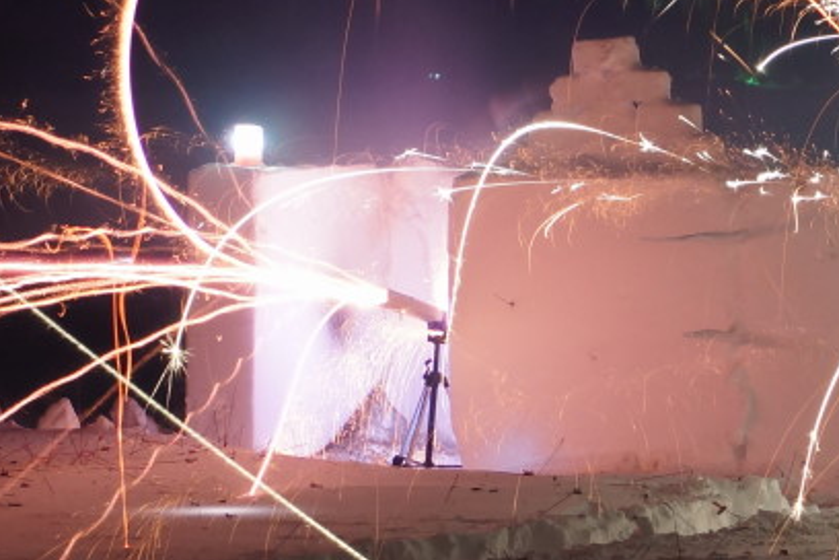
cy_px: 214
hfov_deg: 7.7
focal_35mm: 265
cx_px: 979
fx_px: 6175
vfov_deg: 5.2
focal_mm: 50
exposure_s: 60
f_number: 22
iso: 400
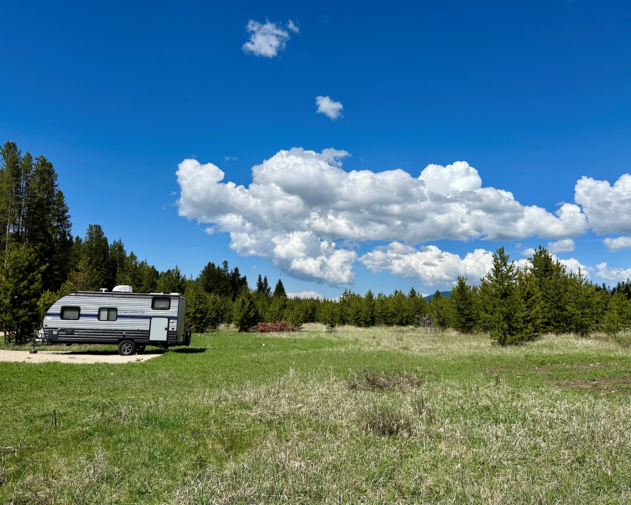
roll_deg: -1.3
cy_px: 259
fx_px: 486
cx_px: 332
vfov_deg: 54.9
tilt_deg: +6.4
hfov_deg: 66.0
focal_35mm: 26
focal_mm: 6.86
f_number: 1.78
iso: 80
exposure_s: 1/7576
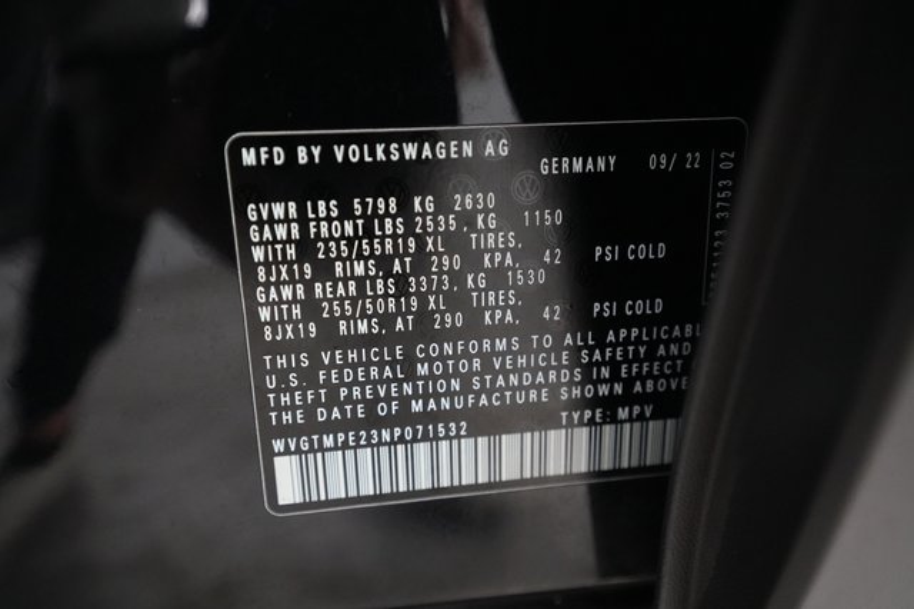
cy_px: 304
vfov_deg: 46.4
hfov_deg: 65.5
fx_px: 710
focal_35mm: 28
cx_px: 457
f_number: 4.5
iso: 10000
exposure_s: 1/80
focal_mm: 28
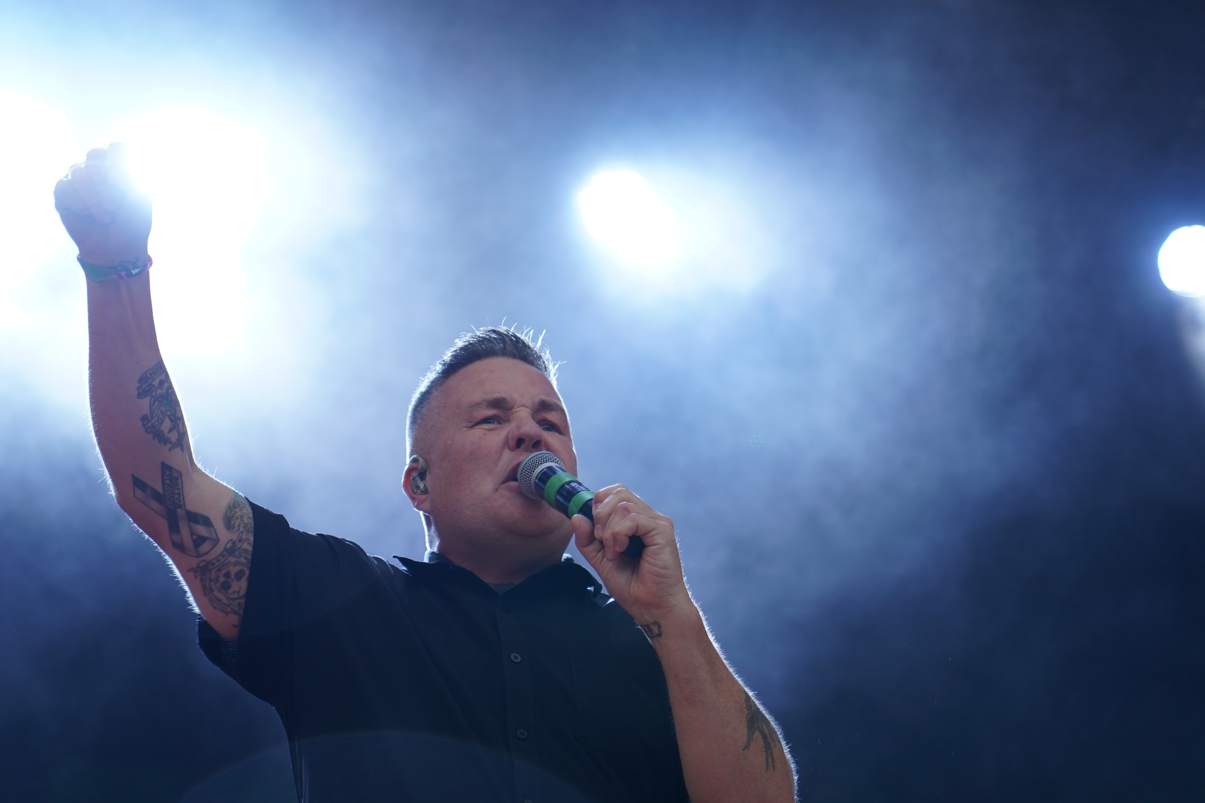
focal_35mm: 105
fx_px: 3514
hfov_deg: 19.5
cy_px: 402
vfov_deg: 13.0
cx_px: 602
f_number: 4
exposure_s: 1/125
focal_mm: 105
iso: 800
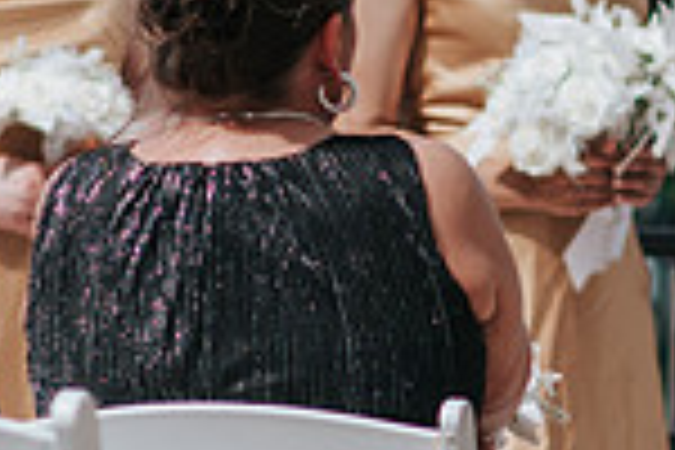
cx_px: 729
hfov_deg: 4.2
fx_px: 9262
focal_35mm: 494
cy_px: 245
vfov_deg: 2.8
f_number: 2.8
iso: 100
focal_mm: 85
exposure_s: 1/3200
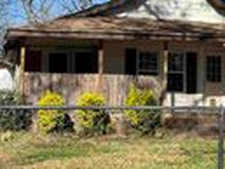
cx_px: 192
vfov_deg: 15.9
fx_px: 605
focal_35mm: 93
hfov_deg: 20.7
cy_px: 91
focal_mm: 6.76
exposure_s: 1/2833
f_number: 1.78
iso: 80
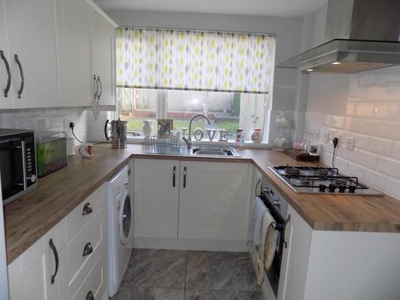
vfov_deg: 58.9
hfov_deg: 73.9
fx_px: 266
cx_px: 200
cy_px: 150
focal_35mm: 23
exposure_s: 1/40
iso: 80
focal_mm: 4
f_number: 3.1
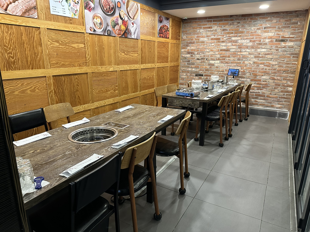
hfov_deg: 71.6
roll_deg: -0.2
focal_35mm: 24
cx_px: 155
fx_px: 215
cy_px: 116
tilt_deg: -16.2
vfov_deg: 56.8
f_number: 1.78
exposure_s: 1/60
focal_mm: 6.86
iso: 320
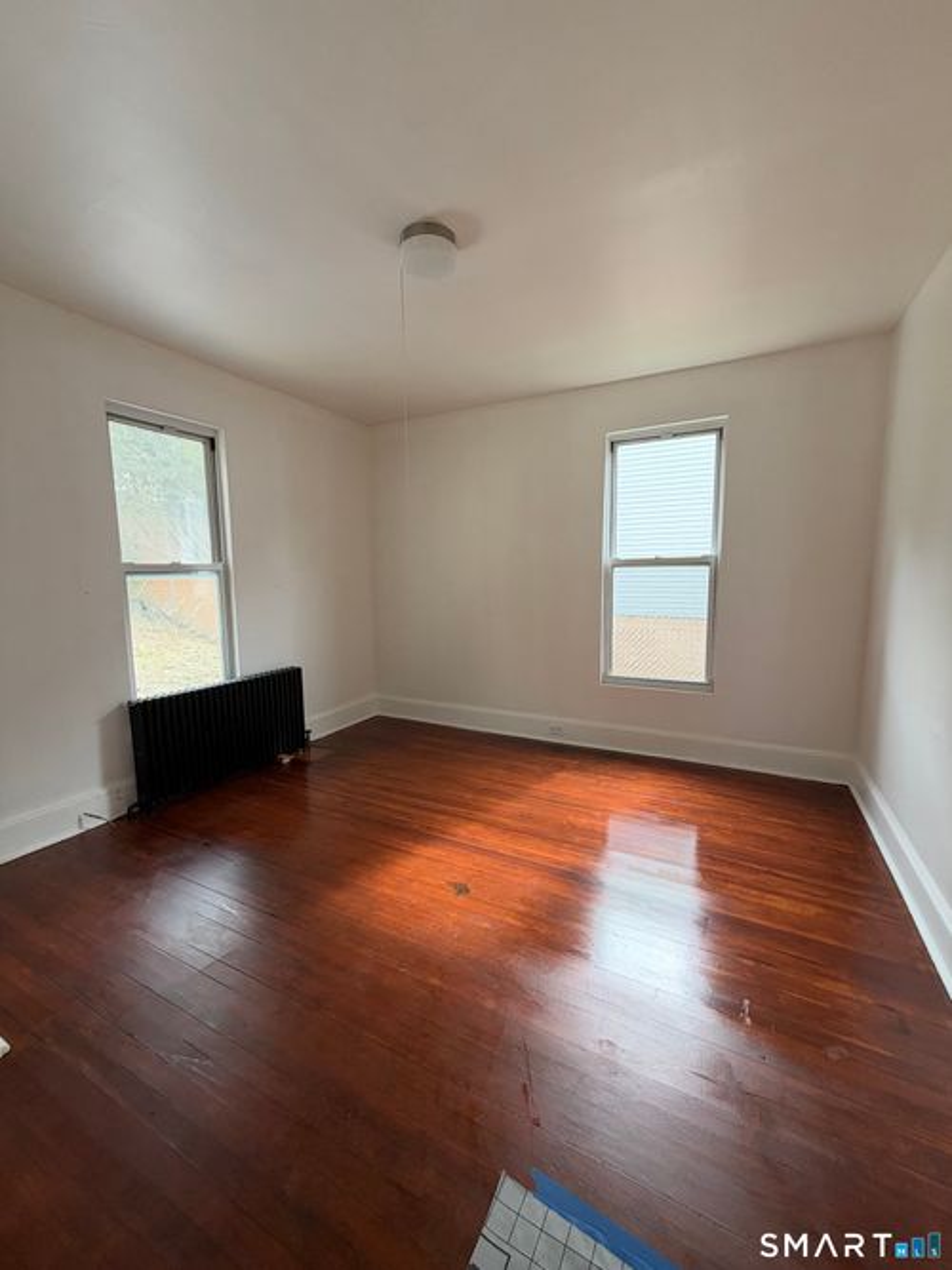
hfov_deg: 85.7
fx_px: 514
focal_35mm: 14
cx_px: 476
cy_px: 635
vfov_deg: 102.1
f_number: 2.2
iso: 125
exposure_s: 1/121
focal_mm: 2.22
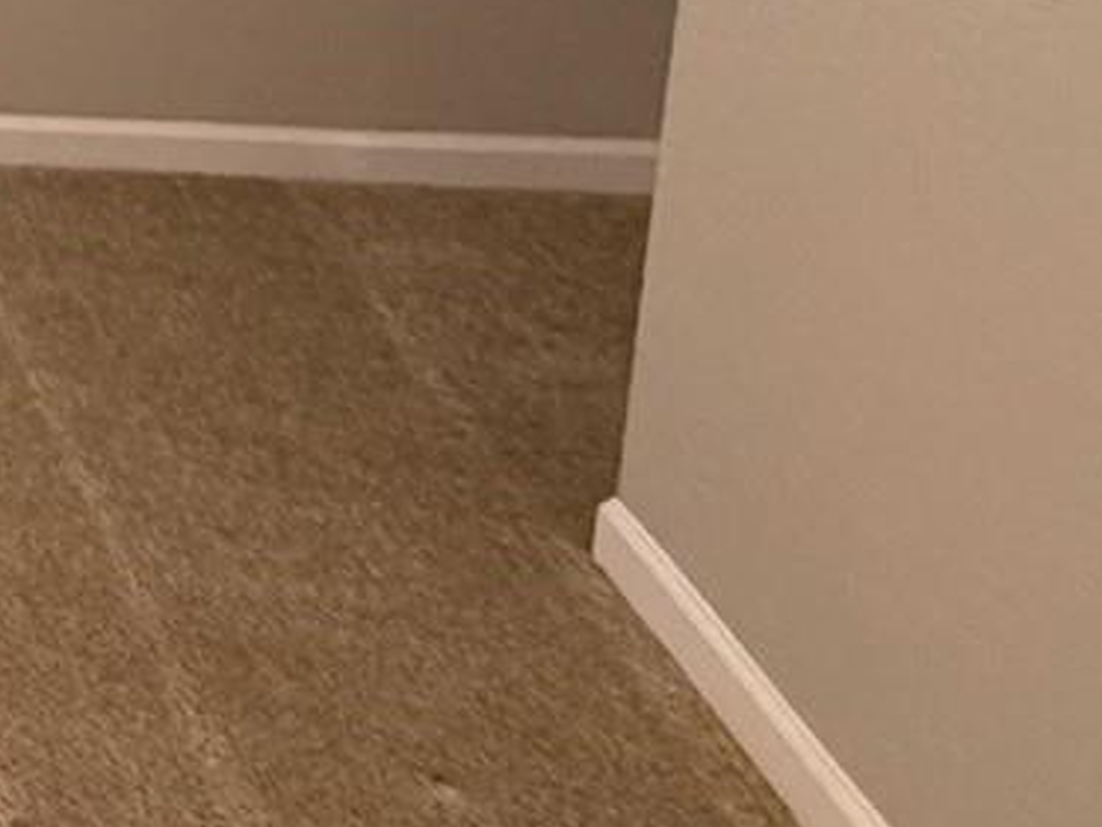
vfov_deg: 21.1
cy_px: -372
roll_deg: +2.3
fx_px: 1911
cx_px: -697
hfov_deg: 23.2
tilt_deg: -12.3
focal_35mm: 60
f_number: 2.2
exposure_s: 1/60
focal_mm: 2.22
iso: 320
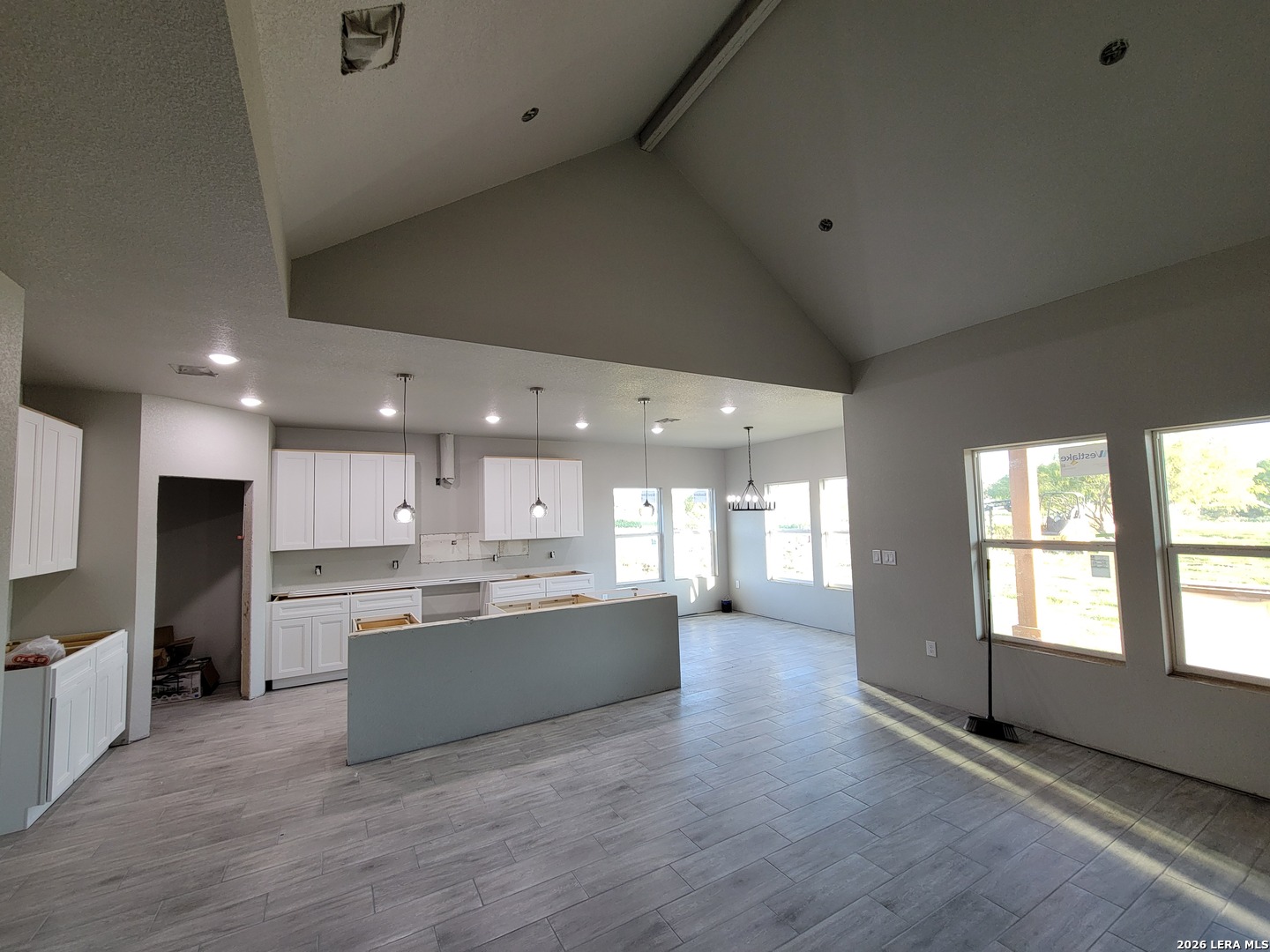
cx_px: 635
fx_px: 477
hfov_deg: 106.2
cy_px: 476
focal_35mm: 13
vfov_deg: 89.9
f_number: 2.2
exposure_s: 1/60
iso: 100
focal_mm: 2.2
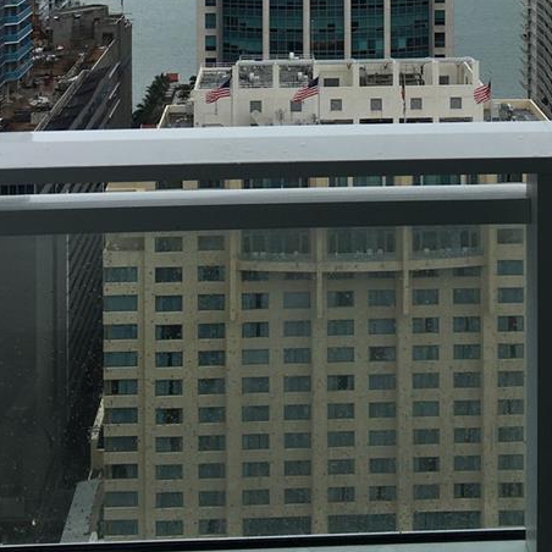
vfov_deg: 23.1
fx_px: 1227
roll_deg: -0.8
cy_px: -121
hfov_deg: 25.3
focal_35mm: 68
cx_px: 330
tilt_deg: -1.1
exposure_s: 1/699
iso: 25
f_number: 2.2
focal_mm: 4.15
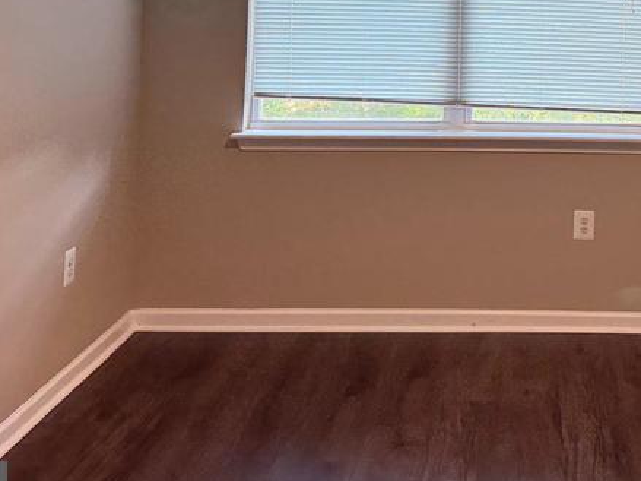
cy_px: -41
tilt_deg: +1.0
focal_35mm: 56
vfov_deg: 24.4
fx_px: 1037
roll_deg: -1.4
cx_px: 572
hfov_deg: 32.7
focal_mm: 6.76
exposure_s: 1/120
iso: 125
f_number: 1.78
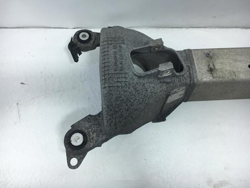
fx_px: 209
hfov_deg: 61.7
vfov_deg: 48.2
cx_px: 125
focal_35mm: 29
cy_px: 94
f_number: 2.2
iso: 25
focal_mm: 4.15
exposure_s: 1/296
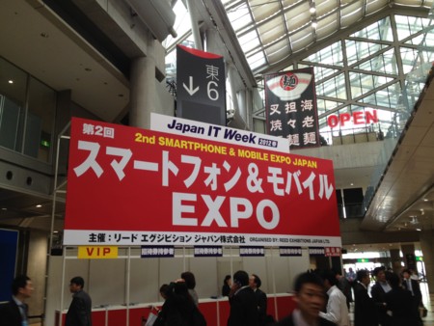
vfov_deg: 40.7
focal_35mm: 35
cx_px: 217
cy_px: 163
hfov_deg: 52.6
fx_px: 439
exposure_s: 1/40
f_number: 2.4
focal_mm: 4.28
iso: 64
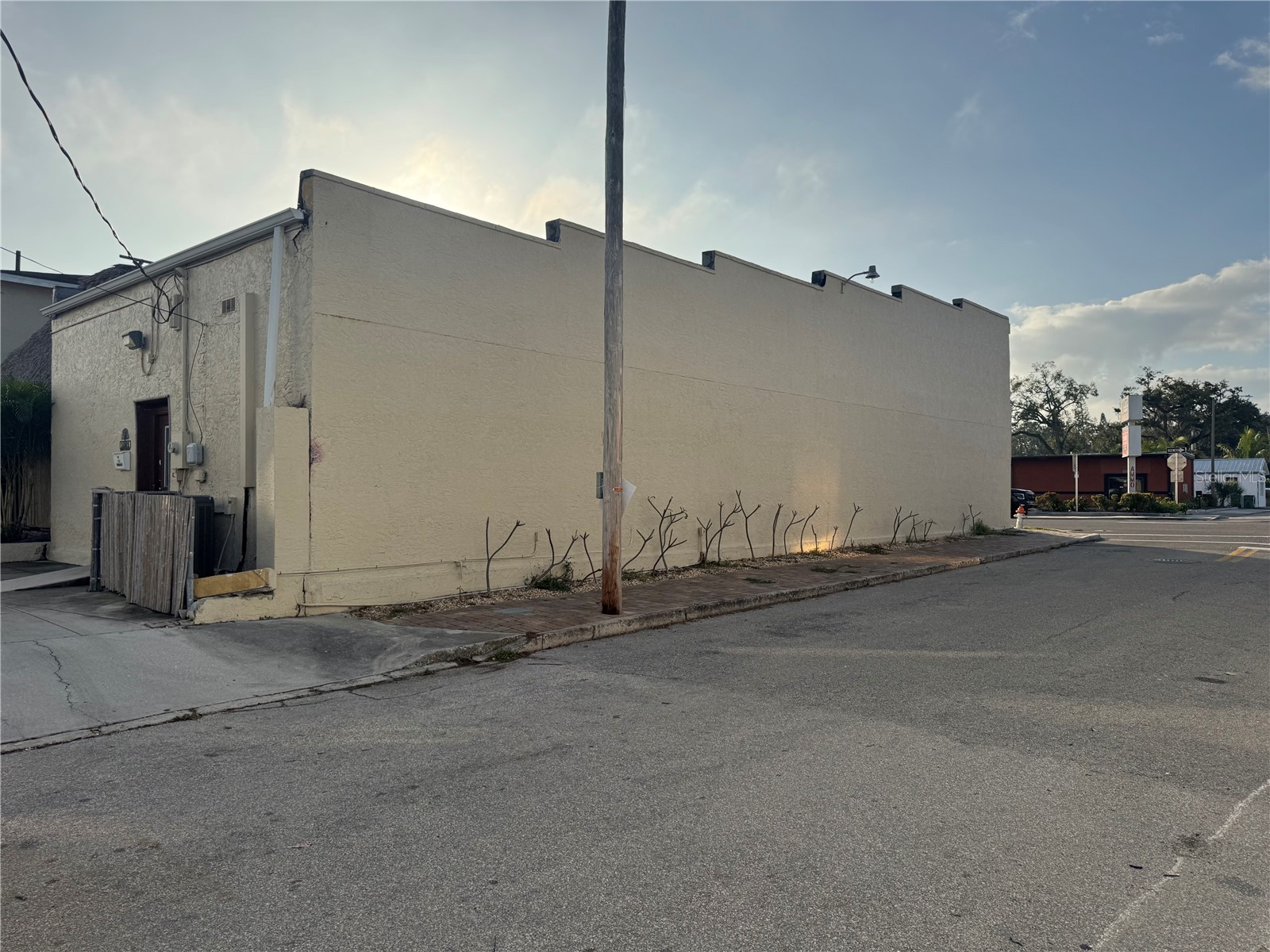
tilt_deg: +0.1
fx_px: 881
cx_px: 635
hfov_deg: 71.6
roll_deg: -0.4
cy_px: 476
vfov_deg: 56.8
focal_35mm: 24
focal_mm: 6.76
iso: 80
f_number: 1.78
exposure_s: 1/7092
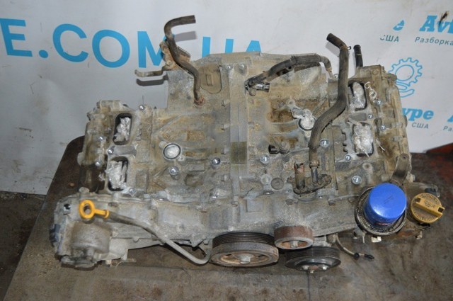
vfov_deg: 34.1
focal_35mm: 39
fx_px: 490
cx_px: 226
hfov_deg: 49.6
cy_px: 150
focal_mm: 26
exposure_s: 1/60
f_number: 4
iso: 1000
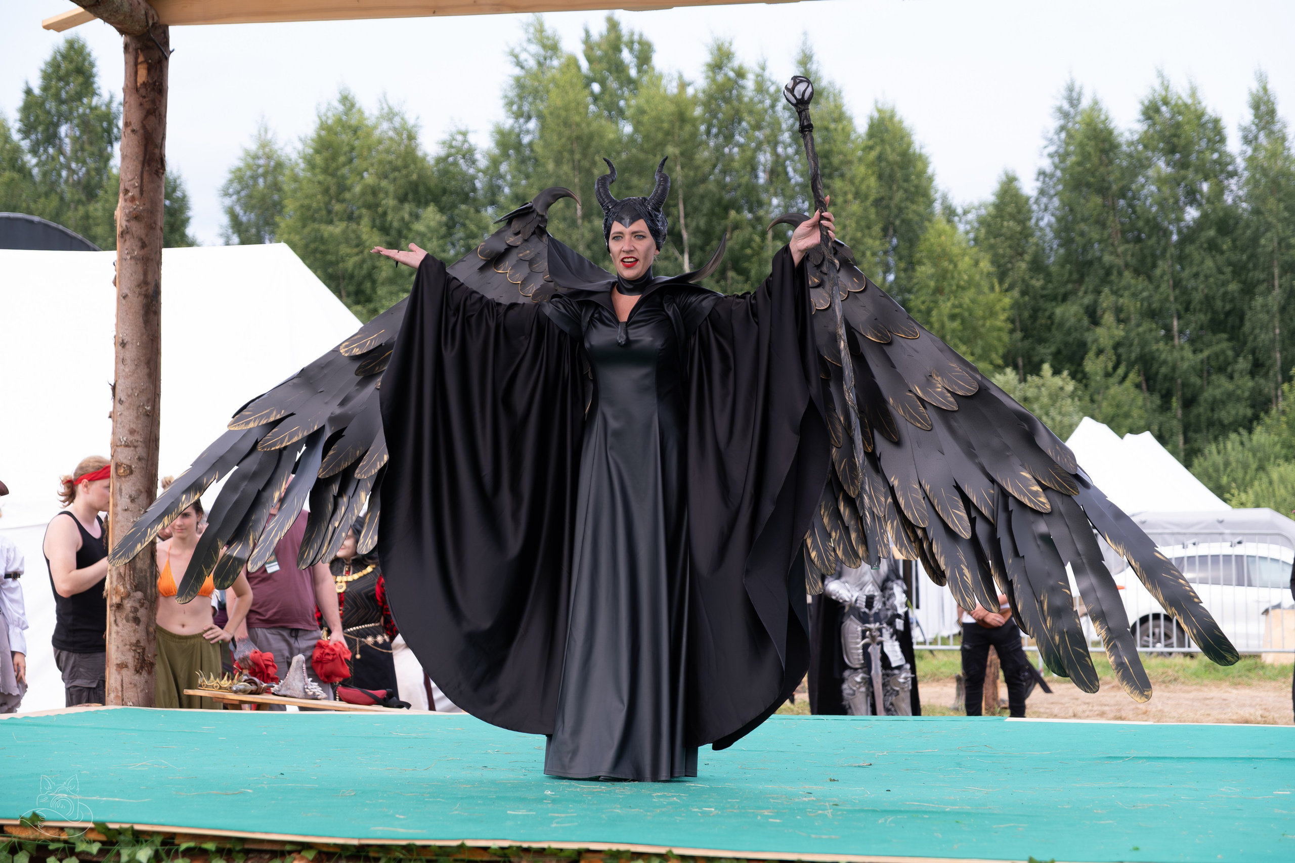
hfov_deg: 26.3
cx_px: 648
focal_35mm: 77
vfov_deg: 17.7
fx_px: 2770
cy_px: 432
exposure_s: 1/800
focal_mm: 51.6
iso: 320
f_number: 3.6
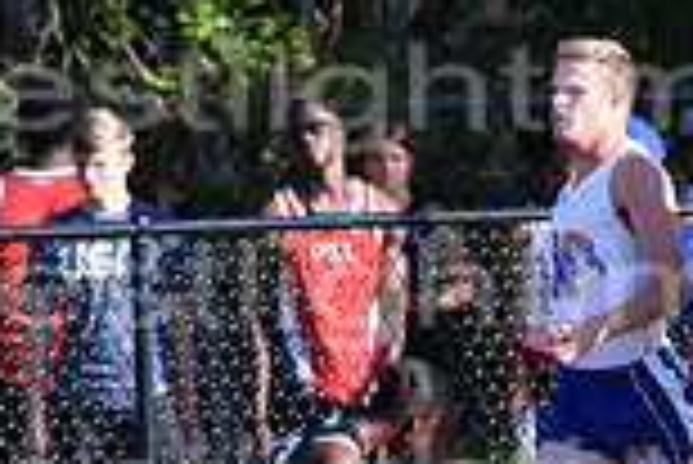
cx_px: 495
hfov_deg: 1.2
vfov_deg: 0.8
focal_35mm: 1696
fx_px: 32678
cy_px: 394
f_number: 5.6
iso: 320
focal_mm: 300
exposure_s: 1/1250
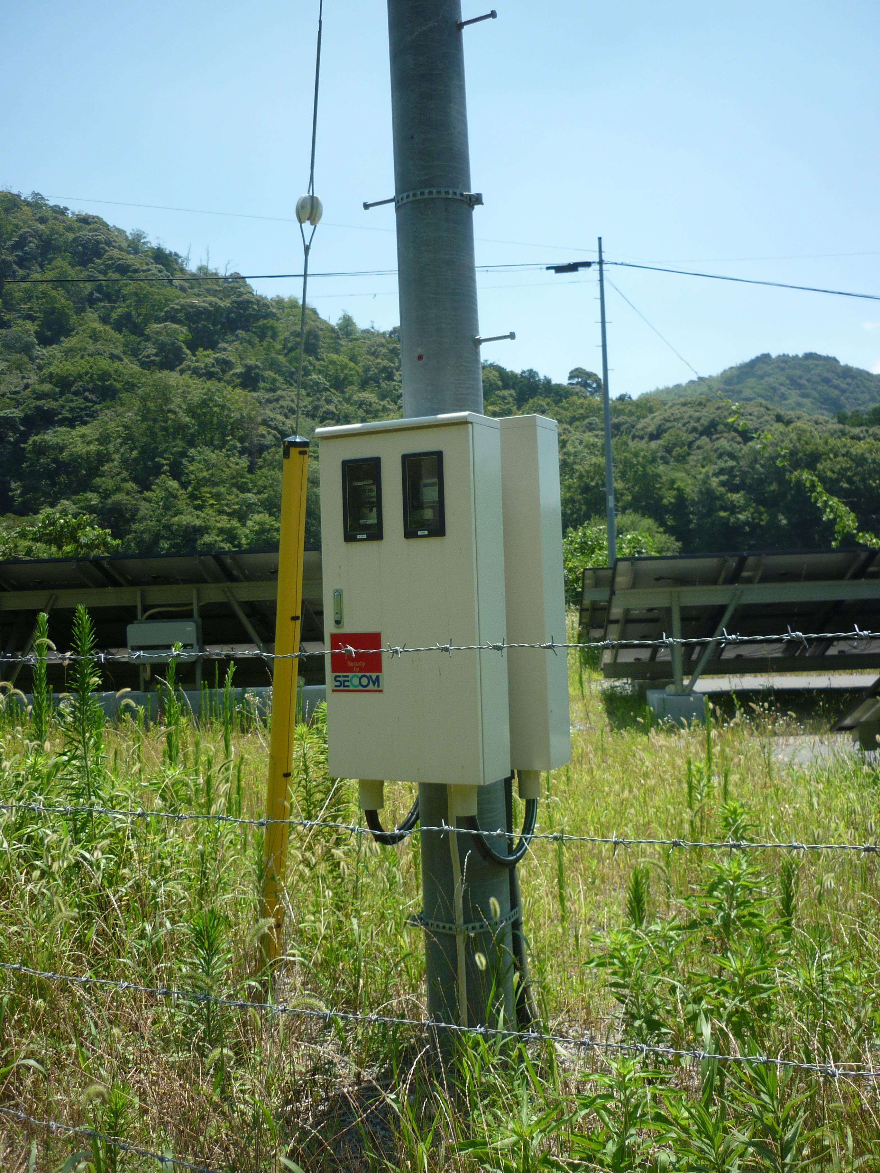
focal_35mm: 33
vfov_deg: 55.4
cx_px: 440
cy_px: 586
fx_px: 1119
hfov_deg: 42.9
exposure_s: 1/1000
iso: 80
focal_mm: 5.5
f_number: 2.8
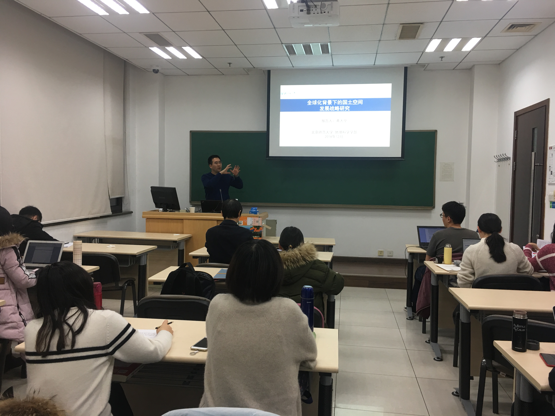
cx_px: 278
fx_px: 465
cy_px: 208
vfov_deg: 48.2
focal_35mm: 29
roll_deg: -1.1
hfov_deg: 61.7
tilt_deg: -3.3
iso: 32
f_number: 2.2
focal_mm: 4.15
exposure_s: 1/17
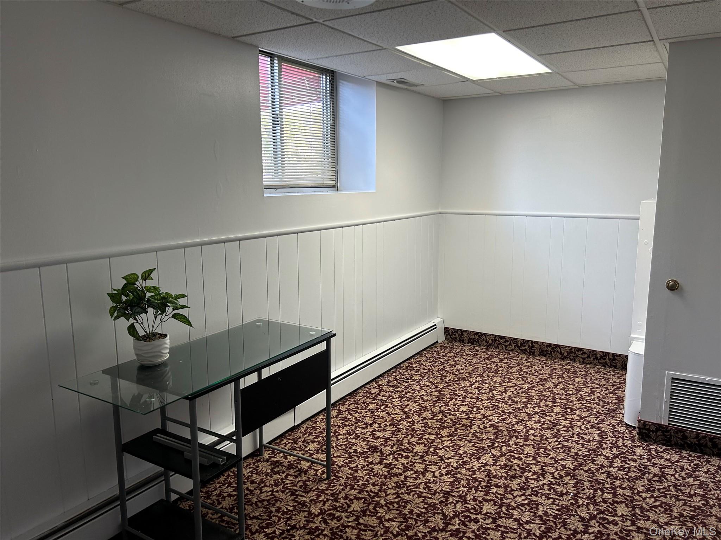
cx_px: 360
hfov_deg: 67.3
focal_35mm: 26
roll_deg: +0.0
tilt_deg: -9.2
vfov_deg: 53.1
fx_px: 542
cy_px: 270
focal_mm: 5.7
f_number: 1.5
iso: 80
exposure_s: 1/60
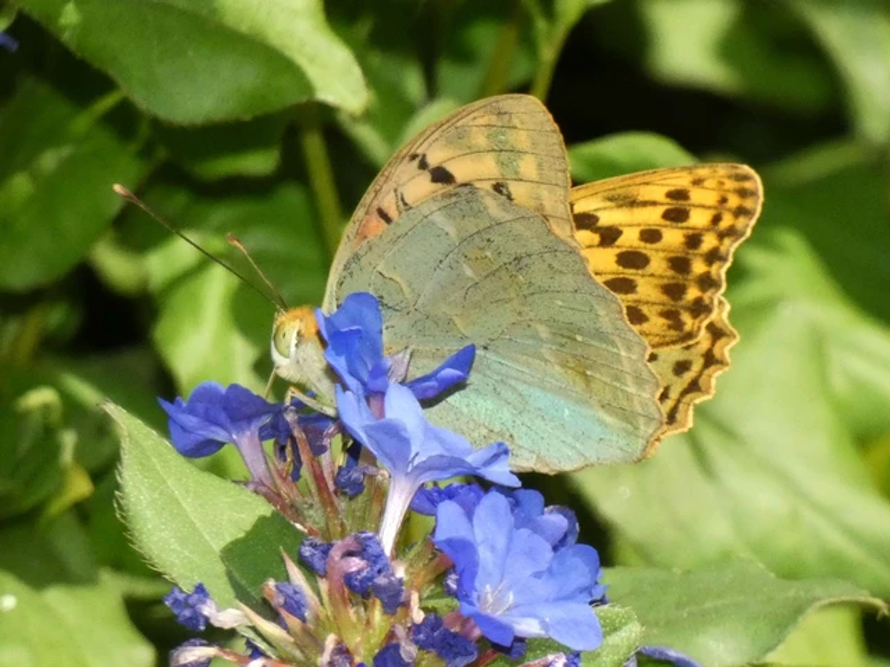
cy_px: 334
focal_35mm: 362
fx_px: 9307
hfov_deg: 5.5
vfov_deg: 4.1
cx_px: 445
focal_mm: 64.9
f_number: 5.6
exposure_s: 1/1300
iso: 800
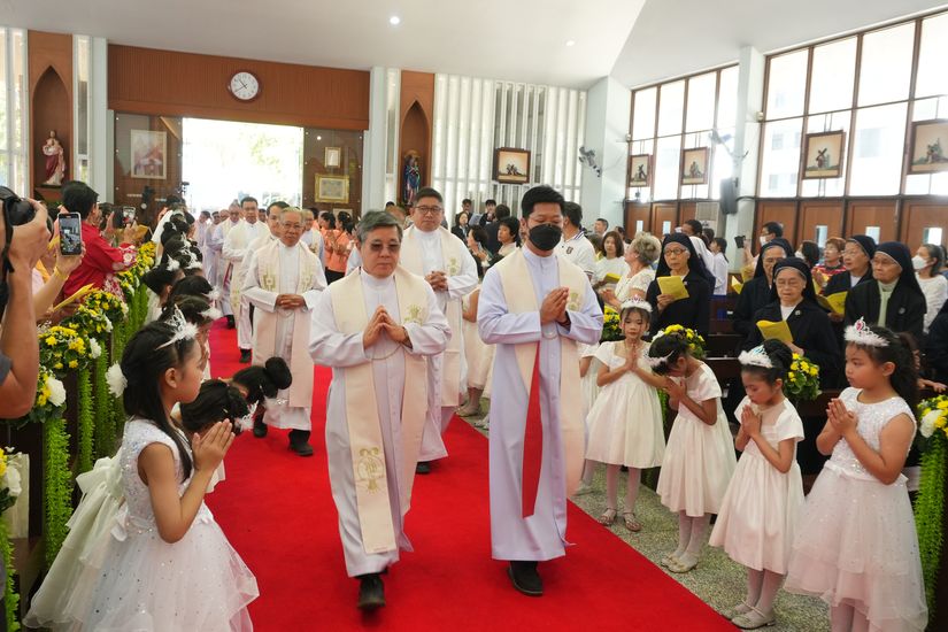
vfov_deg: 43.6
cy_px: 316
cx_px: 474
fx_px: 790
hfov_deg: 61.9
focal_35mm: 30
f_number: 6.3
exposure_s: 1/60
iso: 1600
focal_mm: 20
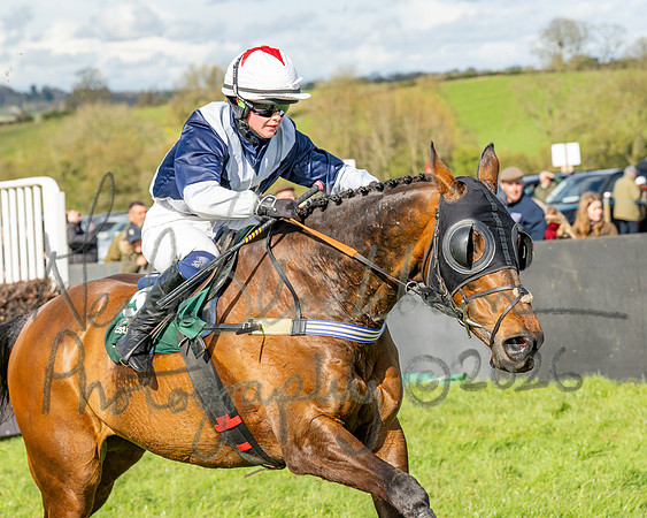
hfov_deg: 13.6
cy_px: 232
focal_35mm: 141
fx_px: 2697
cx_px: 451
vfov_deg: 11.0
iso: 250
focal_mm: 70
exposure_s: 1/1600
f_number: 4.5
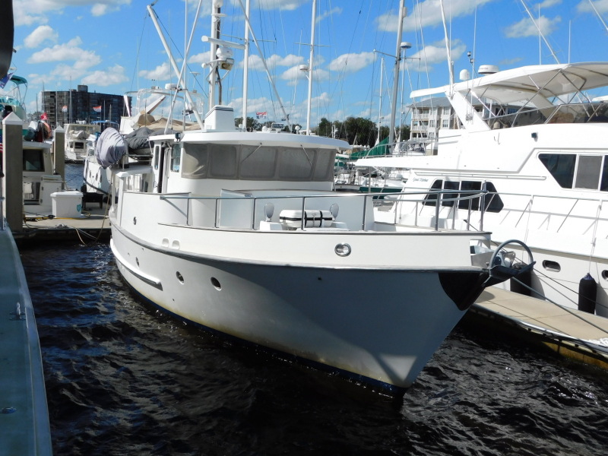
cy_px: 228
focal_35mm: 36
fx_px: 632
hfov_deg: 51.4
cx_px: 304
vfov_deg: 39.7
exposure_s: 1/640
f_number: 7
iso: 125
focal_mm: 6.3
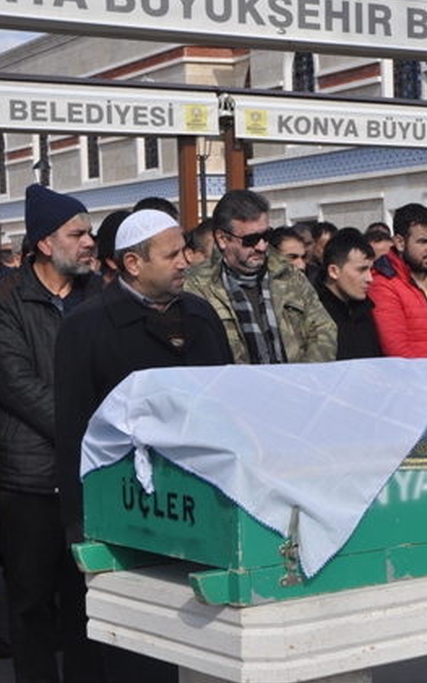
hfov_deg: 14.0
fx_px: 1729
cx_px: 349
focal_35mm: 93
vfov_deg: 22.3
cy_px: 339
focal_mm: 40
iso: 200
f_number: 9
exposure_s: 1/320
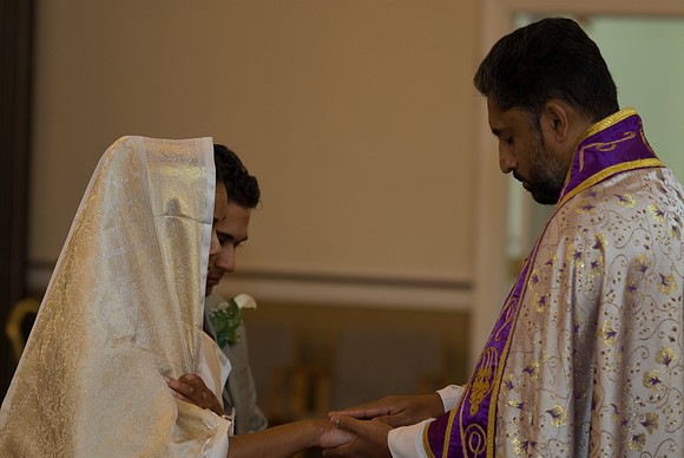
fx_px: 2995
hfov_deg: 13.0
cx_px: 342
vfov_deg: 8.7
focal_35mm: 158
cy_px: 229
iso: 200
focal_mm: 105
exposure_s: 1/30
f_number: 2.8
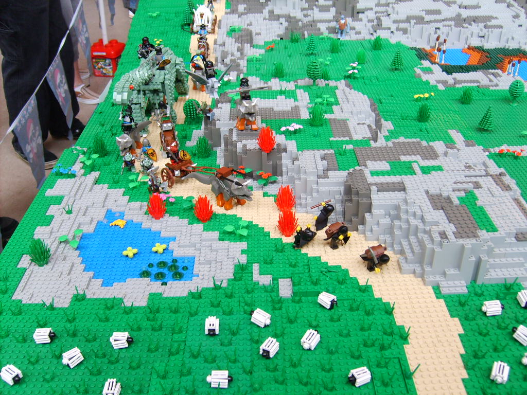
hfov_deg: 52.6
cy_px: 198
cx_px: 264
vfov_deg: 40.7
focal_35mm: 35
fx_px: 533
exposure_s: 1/30
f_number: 2.8
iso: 50
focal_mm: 5.8
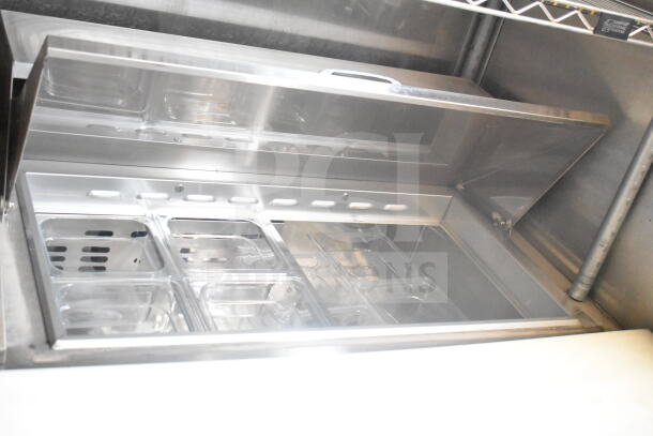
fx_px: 789
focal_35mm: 44
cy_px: 218
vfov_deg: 30.9
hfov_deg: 45.0
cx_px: 326
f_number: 4.2
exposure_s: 1/50
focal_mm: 29
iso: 11400
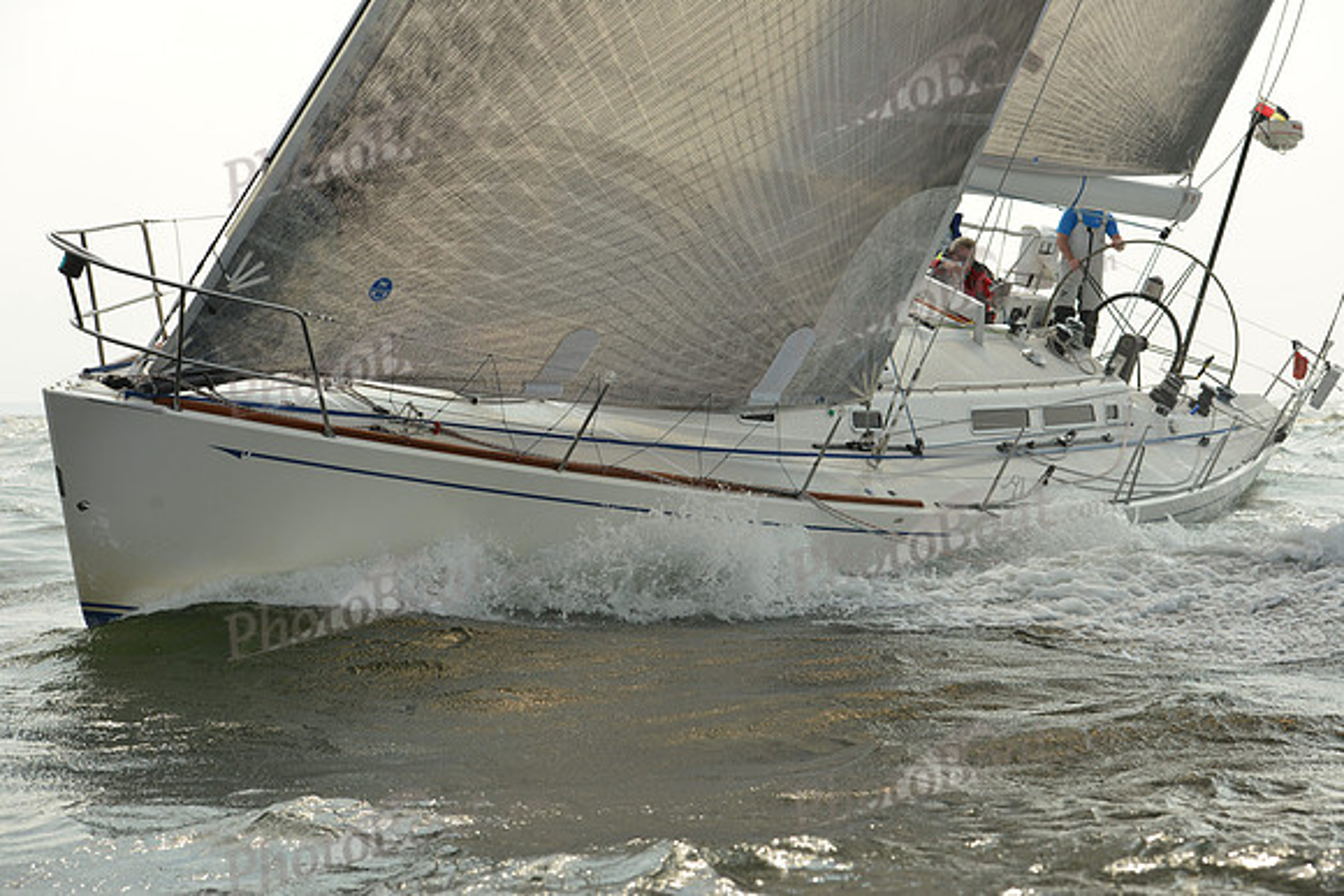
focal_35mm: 82
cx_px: 672
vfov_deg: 16.7
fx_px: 3062
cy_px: 448
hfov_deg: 24.8
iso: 320
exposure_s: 1/1250
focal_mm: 82
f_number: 8
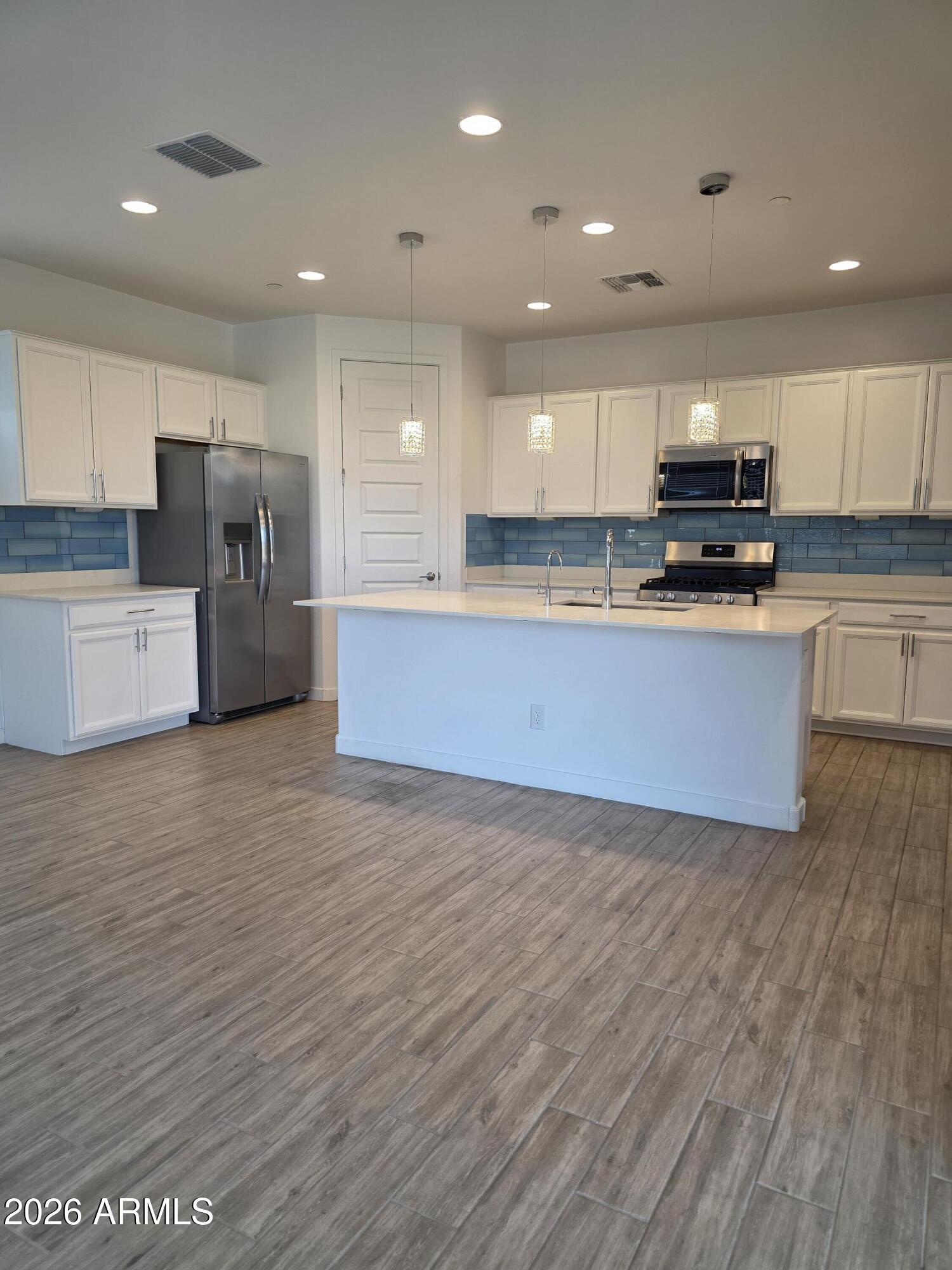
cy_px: 635
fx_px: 843
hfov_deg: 58.9
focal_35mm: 23
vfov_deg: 73.9
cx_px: 476
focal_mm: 6.3
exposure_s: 1/120
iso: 160
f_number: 1.7
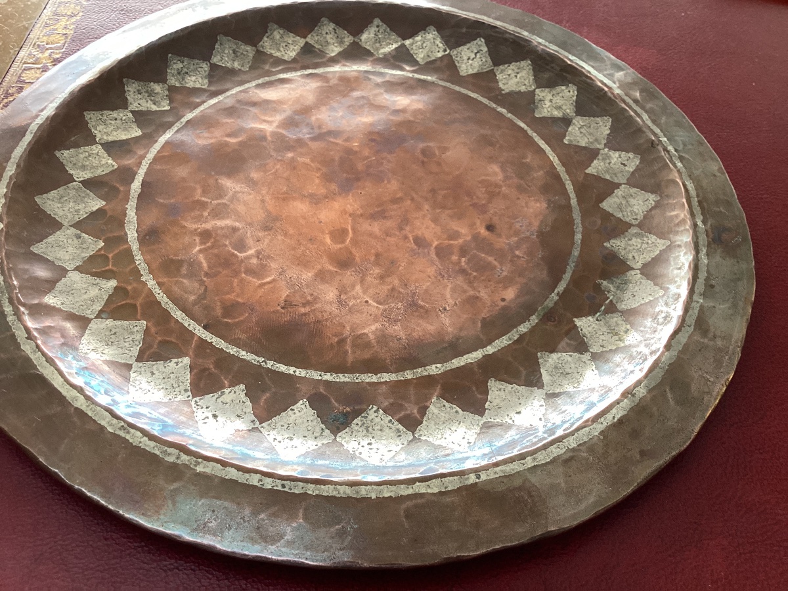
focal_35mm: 31
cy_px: 296
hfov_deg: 58.4
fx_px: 706
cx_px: 394
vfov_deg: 45.4
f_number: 2.4
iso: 160
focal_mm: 3.3
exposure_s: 1/60
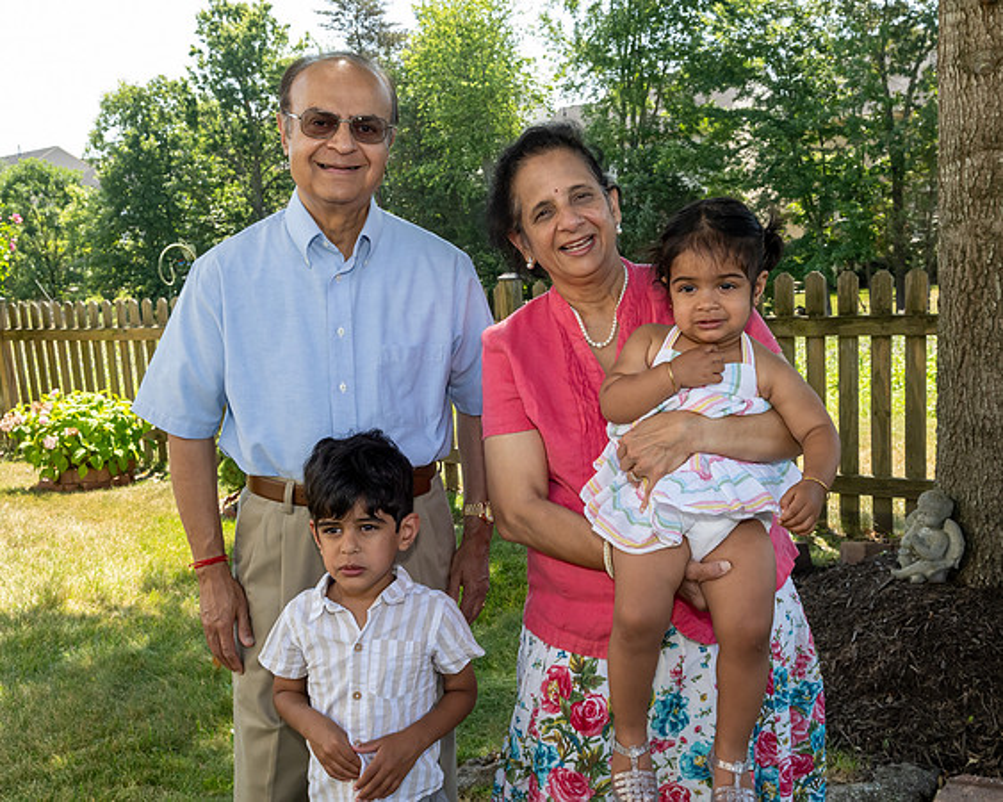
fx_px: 1129
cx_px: 496
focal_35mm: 38
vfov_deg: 39.1
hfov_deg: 47.9
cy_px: 392
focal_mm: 22
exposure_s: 1/250
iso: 640
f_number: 8
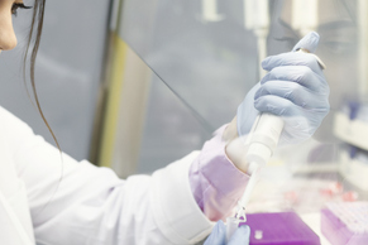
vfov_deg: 15.6
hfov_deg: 23.3
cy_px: 59
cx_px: 130
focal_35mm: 87
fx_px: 889
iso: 160
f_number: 2
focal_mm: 35
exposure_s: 1/125
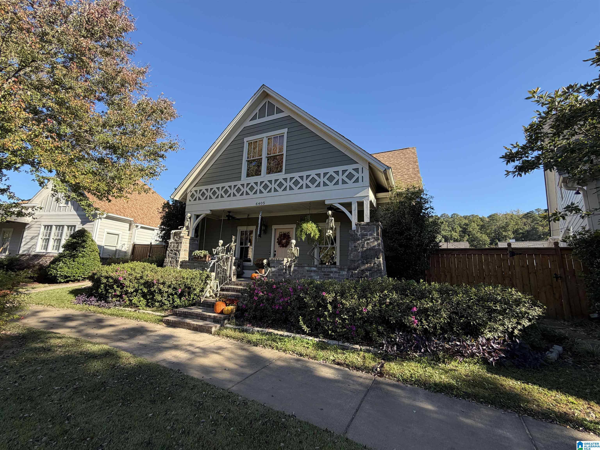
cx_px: 300
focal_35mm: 14
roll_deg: -2.7
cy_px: 225
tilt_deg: +11.0
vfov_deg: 85.7
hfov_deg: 102.1
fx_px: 243
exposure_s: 1/502
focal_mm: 2.22
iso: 40
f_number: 2.2
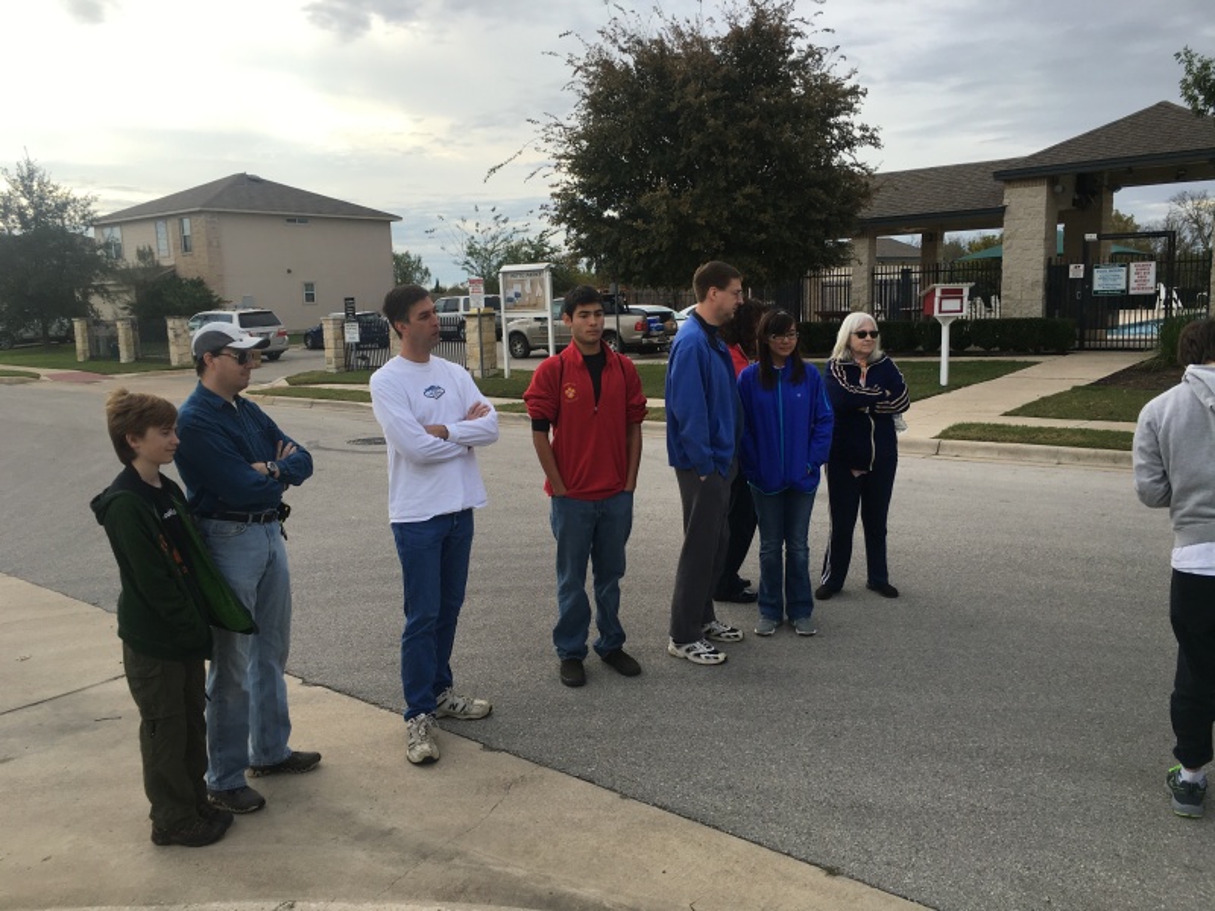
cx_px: 608
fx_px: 1018
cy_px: 456
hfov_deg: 61.7
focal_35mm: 29
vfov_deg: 48.2
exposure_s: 1/651
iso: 25
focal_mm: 4.15
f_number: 2.2
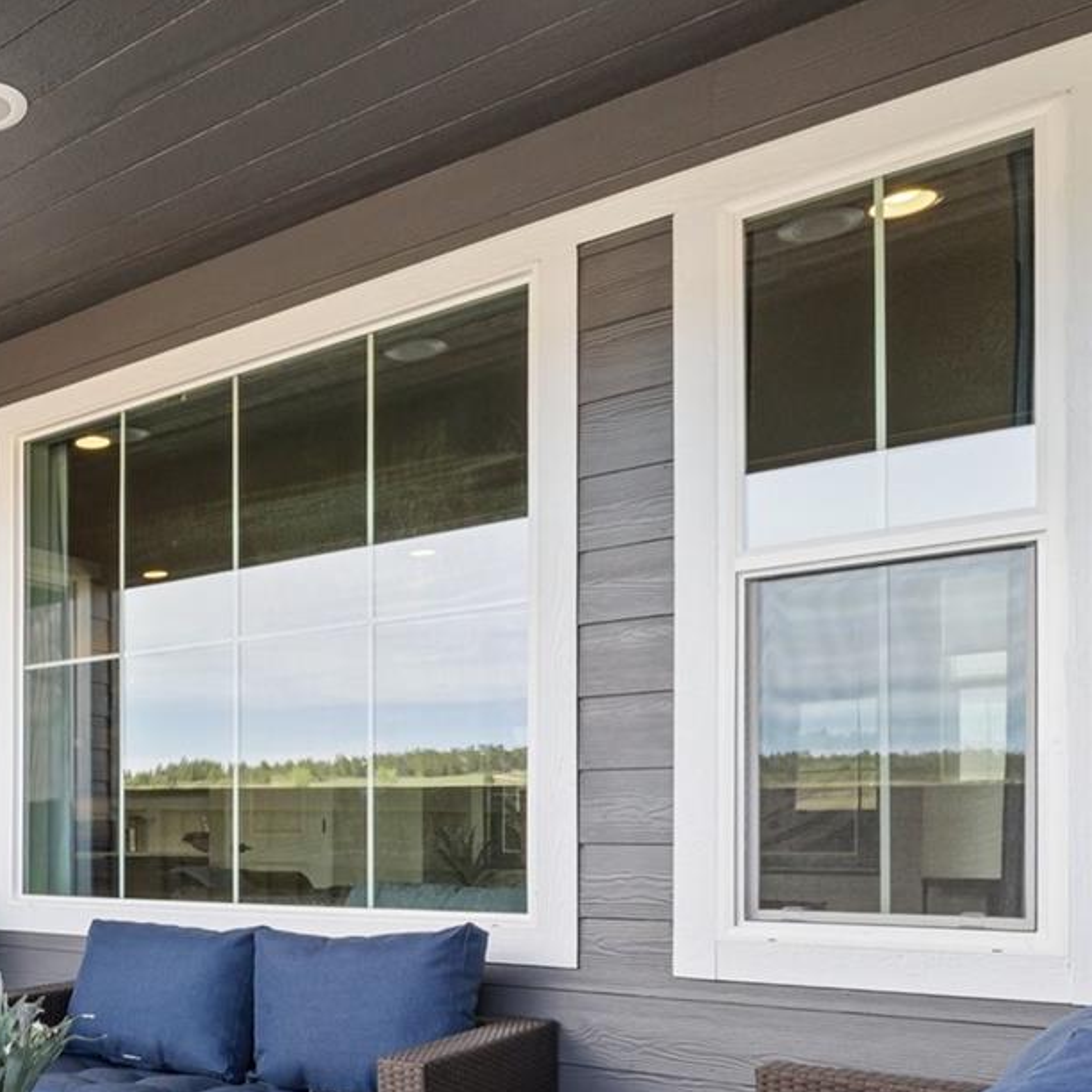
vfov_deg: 43.2
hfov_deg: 38.4
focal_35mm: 37
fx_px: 1325
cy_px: 833
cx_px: -61
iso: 320
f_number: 9
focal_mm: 16.5
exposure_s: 1/50
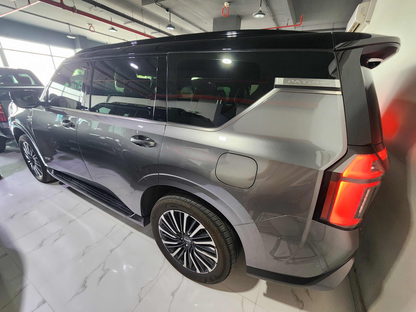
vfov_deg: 89.9
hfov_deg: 106.2
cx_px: 208
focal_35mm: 13
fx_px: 156
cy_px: 156
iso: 250
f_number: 2.2
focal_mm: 2.2
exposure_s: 1/50
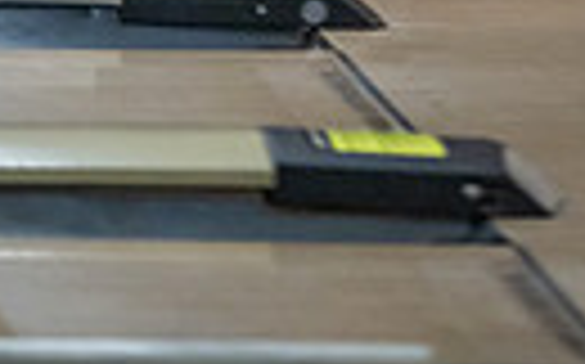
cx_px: 333
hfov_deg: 3.0
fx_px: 11230
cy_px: -638
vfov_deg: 1.8
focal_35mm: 705
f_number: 2.8
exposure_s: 1/1000
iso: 4000
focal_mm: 200
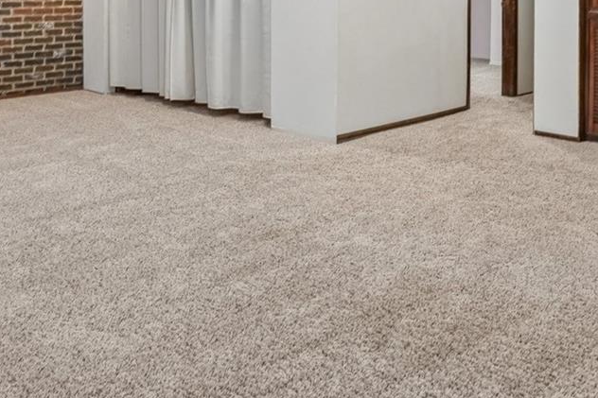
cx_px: 326
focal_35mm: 38
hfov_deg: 50.6
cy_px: -33
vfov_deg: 31.4
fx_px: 631
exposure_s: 1/4
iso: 400
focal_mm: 10
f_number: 8
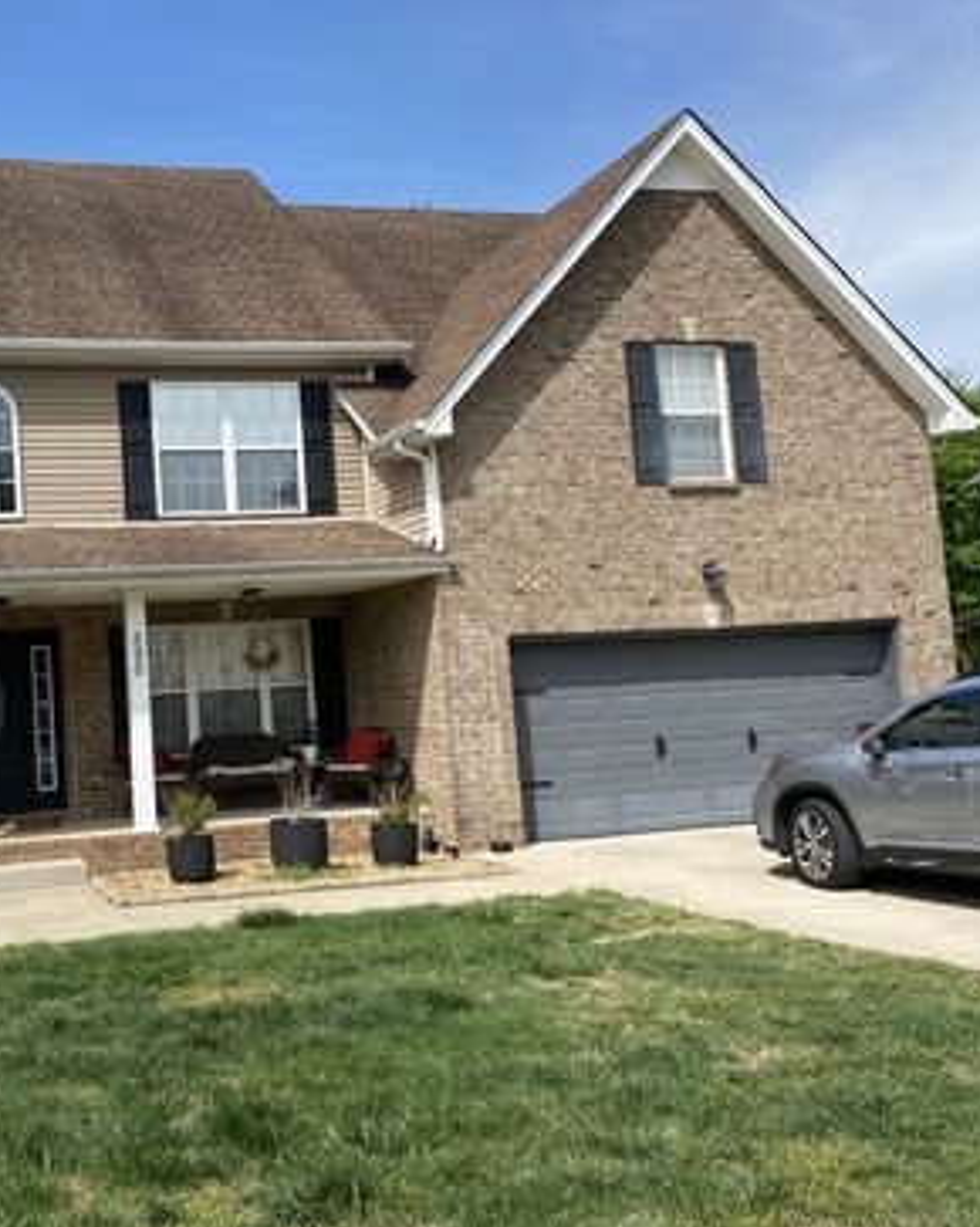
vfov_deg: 51.6
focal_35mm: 35
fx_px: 1270
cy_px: 603
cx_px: 169
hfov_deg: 40.1
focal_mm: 4.25
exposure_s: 1/2463
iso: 32
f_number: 1.8
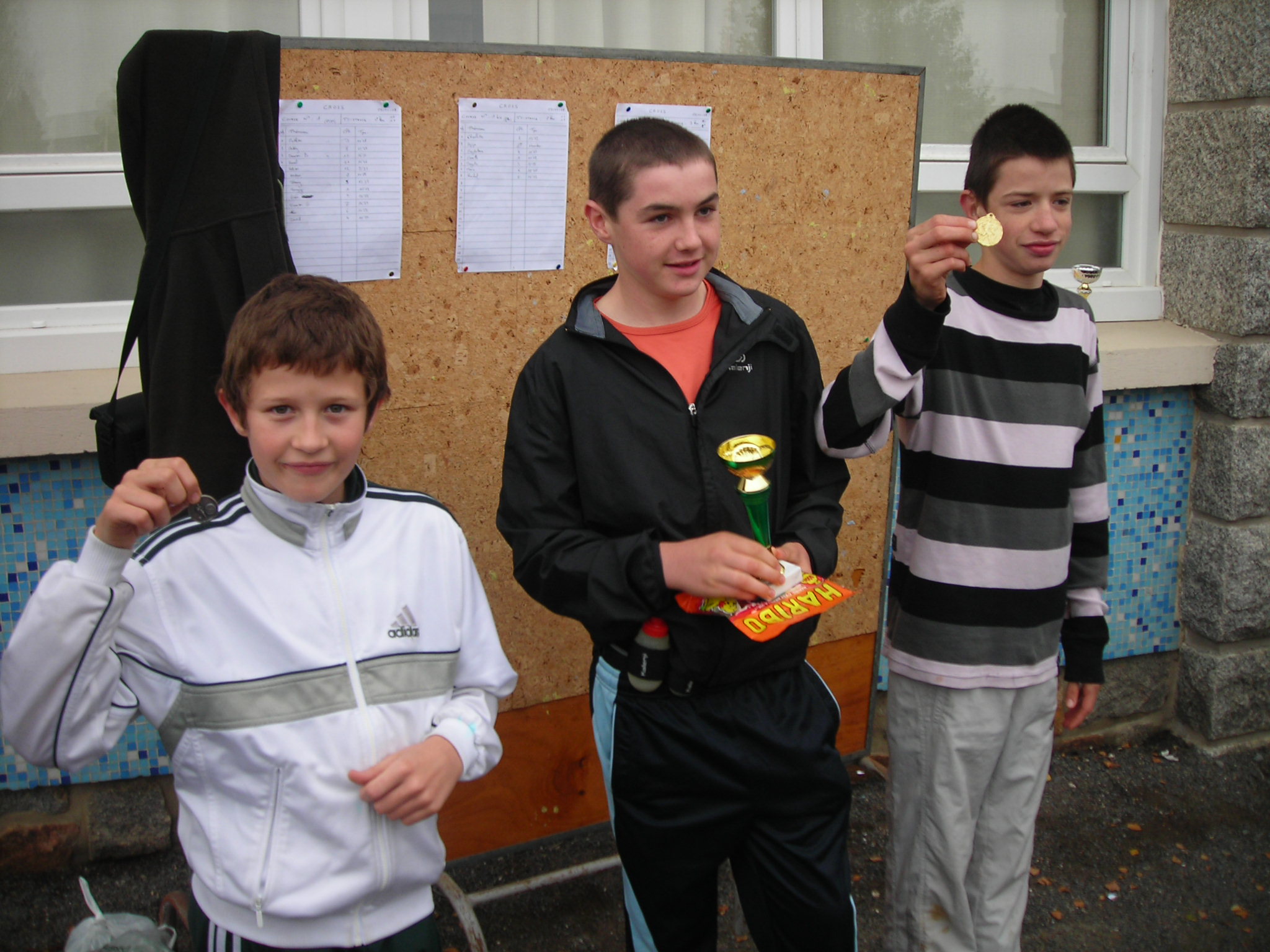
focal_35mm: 38
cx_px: 635
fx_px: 1394
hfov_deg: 49.0
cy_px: 476
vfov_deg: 37.7
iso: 50
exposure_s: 1/17.5
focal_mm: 6.3
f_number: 3.2
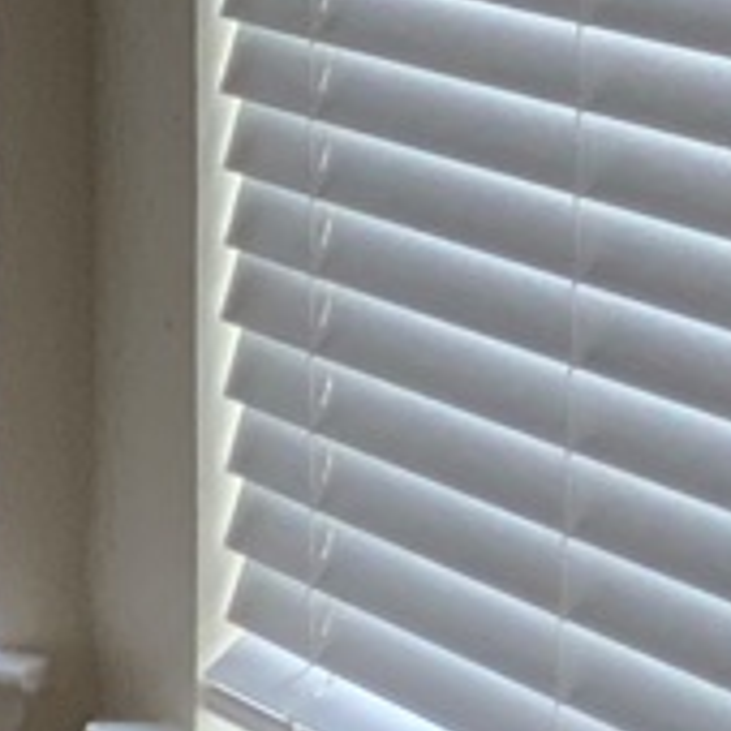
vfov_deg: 7.9
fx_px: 5184
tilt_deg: -3.2
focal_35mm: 217
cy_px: -383
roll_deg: +0.5
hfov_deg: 7.0
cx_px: -1630
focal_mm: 3
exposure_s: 1/60
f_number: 1.8
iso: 80
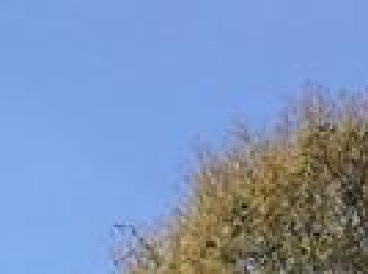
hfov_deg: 8.1
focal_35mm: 222
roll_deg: -1.2
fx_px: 2356
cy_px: 918
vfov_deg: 6.0
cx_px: -590
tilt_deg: +7.2
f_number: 2.2
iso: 25
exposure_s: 1/1451
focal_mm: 4.15
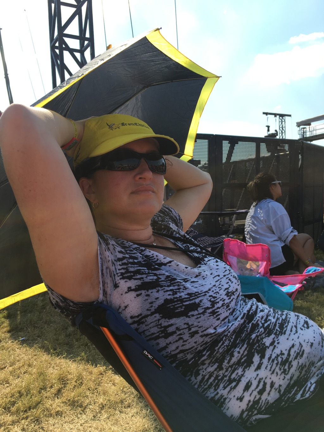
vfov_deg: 61.7
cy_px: 216
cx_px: 162
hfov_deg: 48.2
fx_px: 362
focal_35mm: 29
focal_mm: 4.15
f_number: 2.2
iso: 25
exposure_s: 1/1131
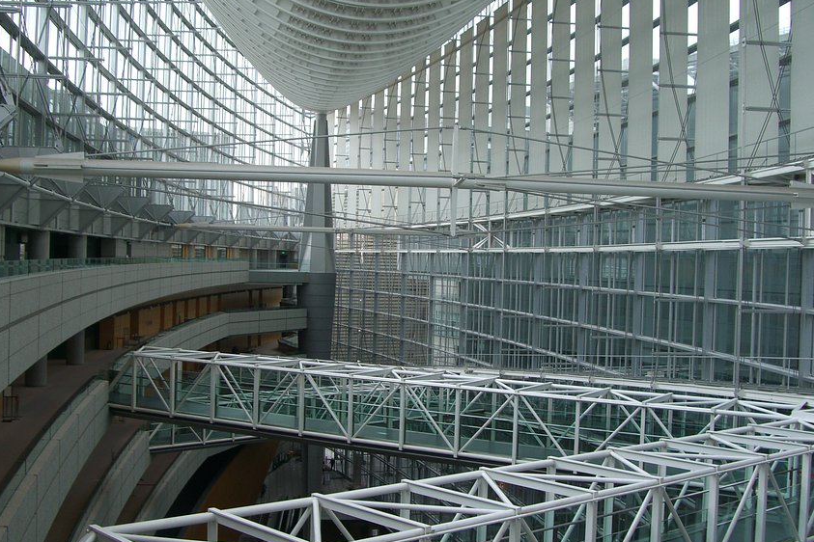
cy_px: 285
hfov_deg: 41.1
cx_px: 397
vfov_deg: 28.1
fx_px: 1085
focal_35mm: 48
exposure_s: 1/160
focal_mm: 7.9
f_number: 2.8
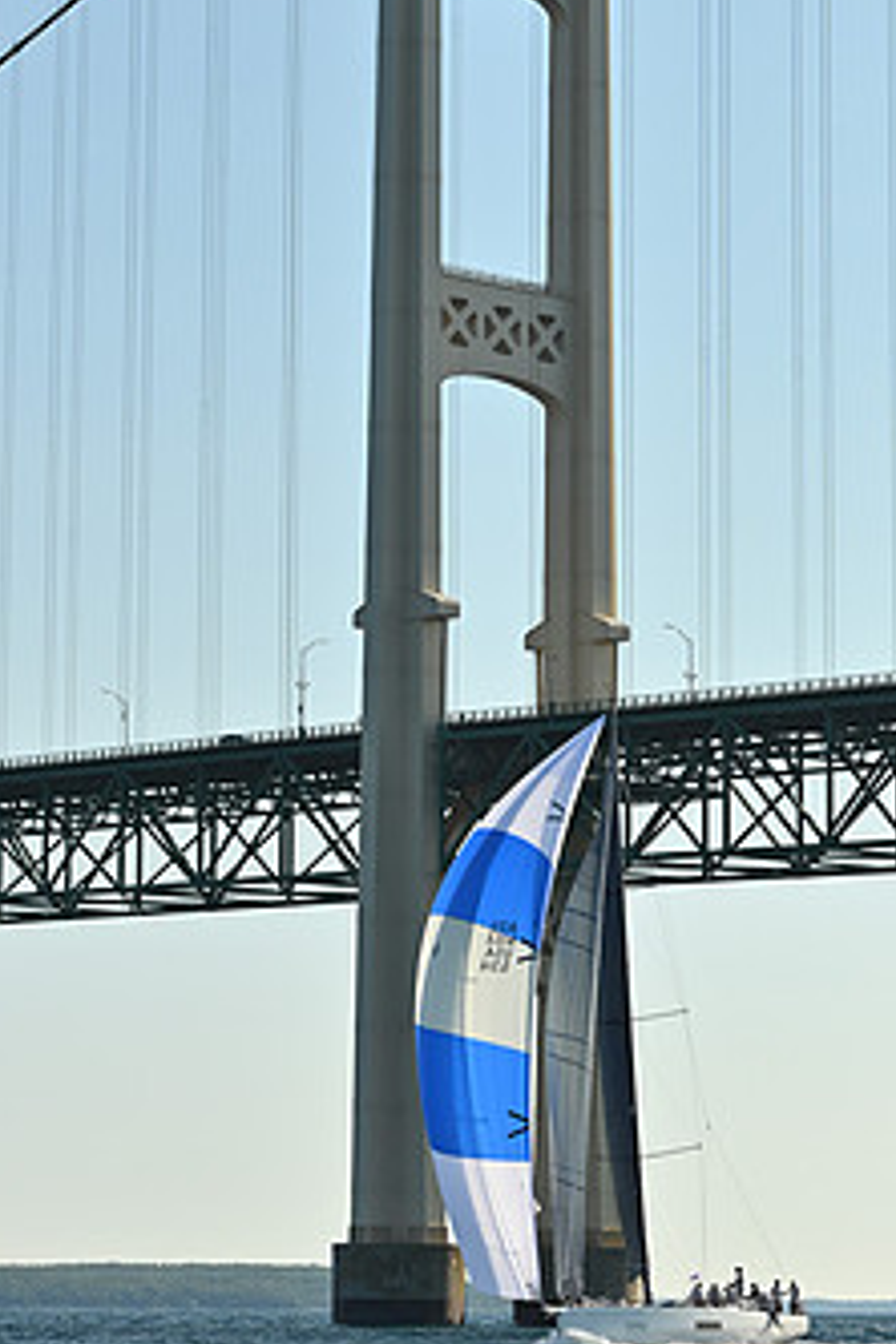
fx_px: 4554
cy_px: 525
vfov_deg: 16.8
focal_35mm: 122
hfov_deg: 11.2
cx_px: 515
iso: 320
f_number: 6.3
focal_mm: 70
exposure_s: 1/2000
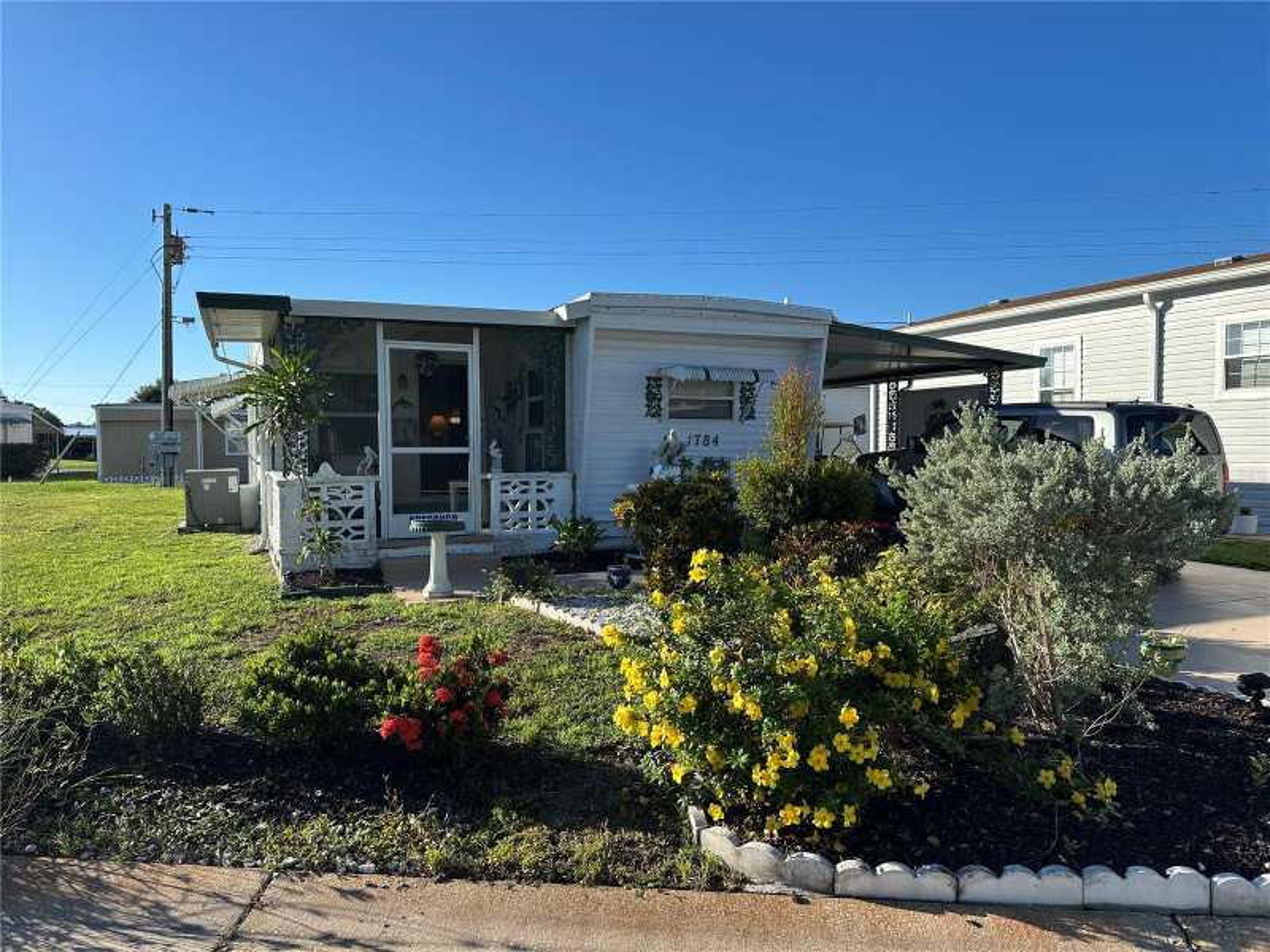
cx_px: 635
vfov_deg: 56.8
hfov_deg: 71.6
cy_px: 476
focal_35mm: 24
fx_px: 881
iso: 80
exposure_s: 1/3472
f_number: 1.78
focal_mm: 6.86
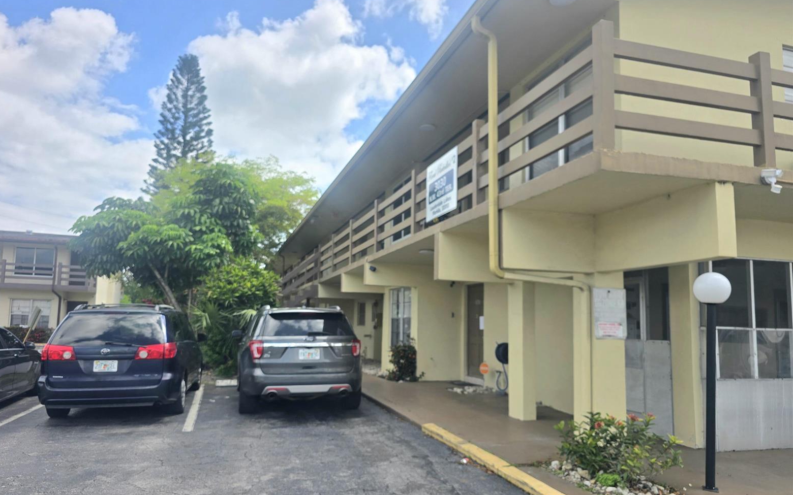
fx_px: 540
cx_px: 387
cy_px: 265
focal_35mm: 25
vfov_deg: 49.2
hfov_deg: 72.5
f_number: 1.7
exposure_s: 1/833
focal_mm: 6.3
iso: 12
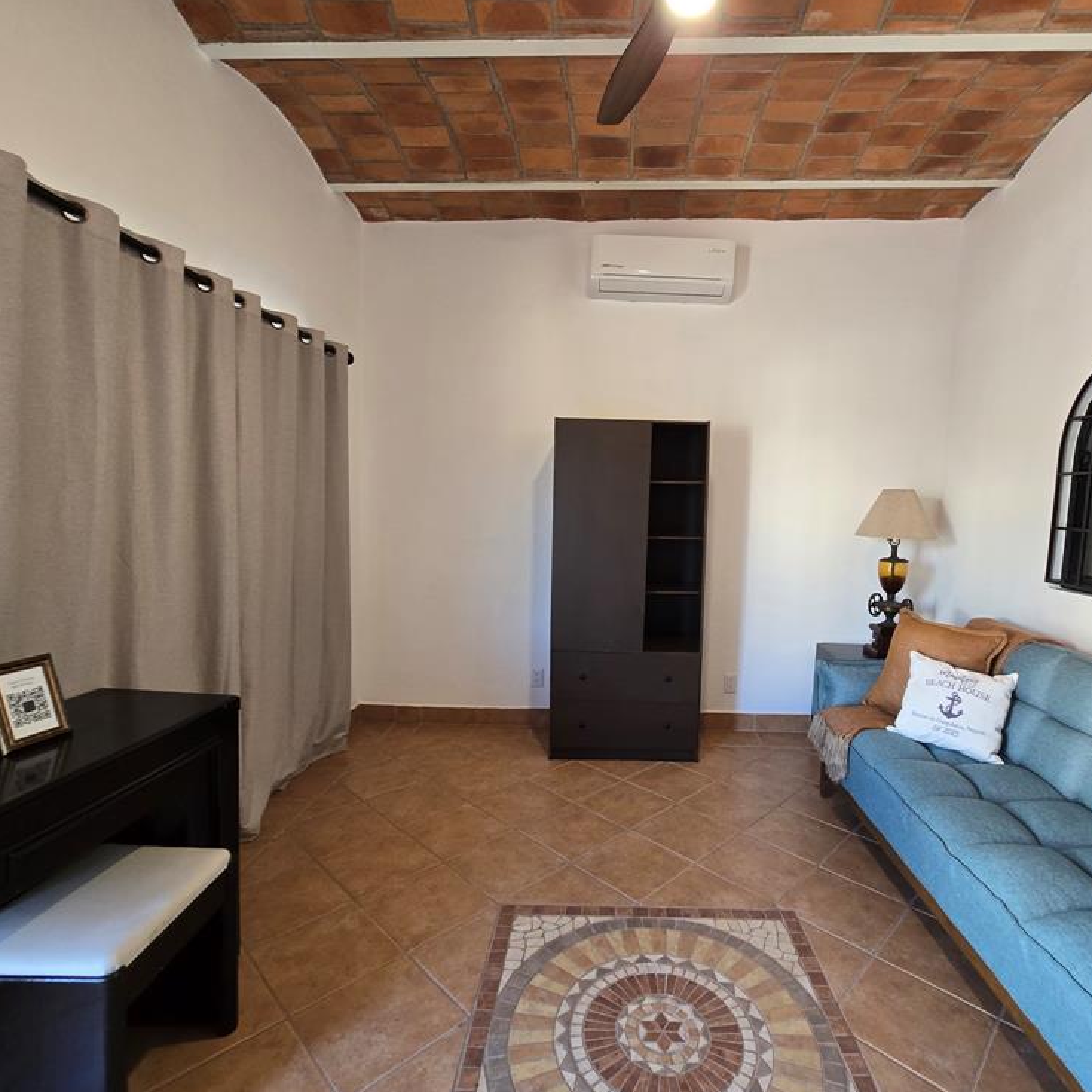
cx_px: 615
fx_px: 571
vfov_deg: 87.4
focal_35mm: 16
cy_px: 533
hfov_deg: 87.0
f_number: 2.2
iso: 200
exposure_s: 1/60
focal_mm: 2.2
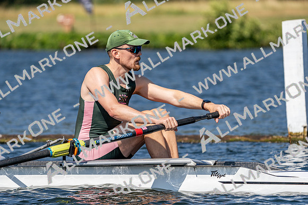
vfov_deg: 3.8
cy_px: 102
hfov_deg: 5.6
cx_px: 154
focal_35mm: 365
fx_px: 3123
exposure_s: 1/2000
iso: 200
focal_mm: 365
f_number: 6.3
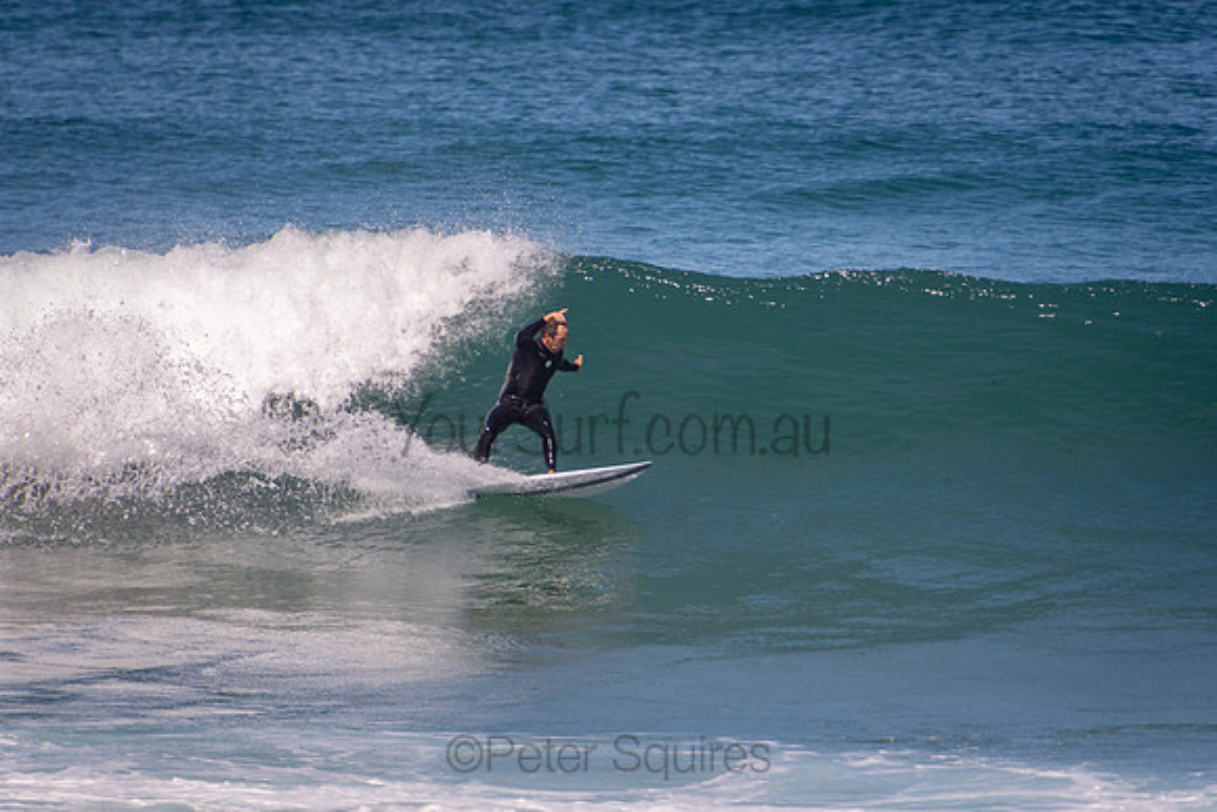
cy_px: 406
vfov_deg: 2.3
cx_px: 608
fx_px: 20287
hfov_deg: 3.4
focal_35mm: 600
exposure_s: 1/1250
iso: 200
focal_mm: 400
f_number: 5.6
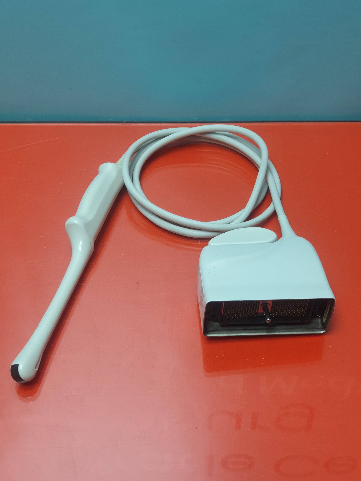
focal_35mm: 52
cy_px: 240
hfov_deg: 28.0
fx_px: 723
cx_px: 180
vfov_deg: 36.8
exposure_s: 1/33
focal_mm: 6
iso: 64
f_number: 2.4
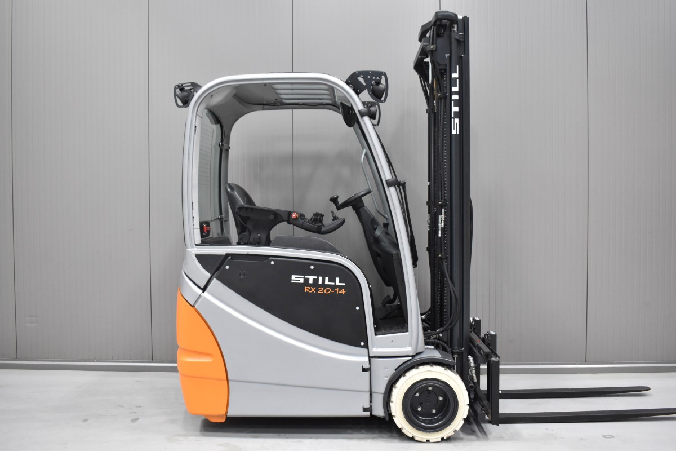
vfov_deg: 40.0
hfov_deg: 57.2
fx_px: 620
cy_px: 226
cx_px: 338
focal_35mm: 33
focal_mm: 22
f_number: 4.5
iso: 1600
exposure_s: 1/50
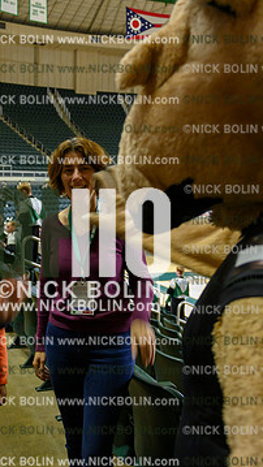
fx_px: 545
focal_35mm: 44
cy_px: 250
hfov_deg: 26.9
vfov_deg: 46.4
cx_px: 78
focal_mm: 26
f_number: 4
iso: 2000
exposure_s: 1/50
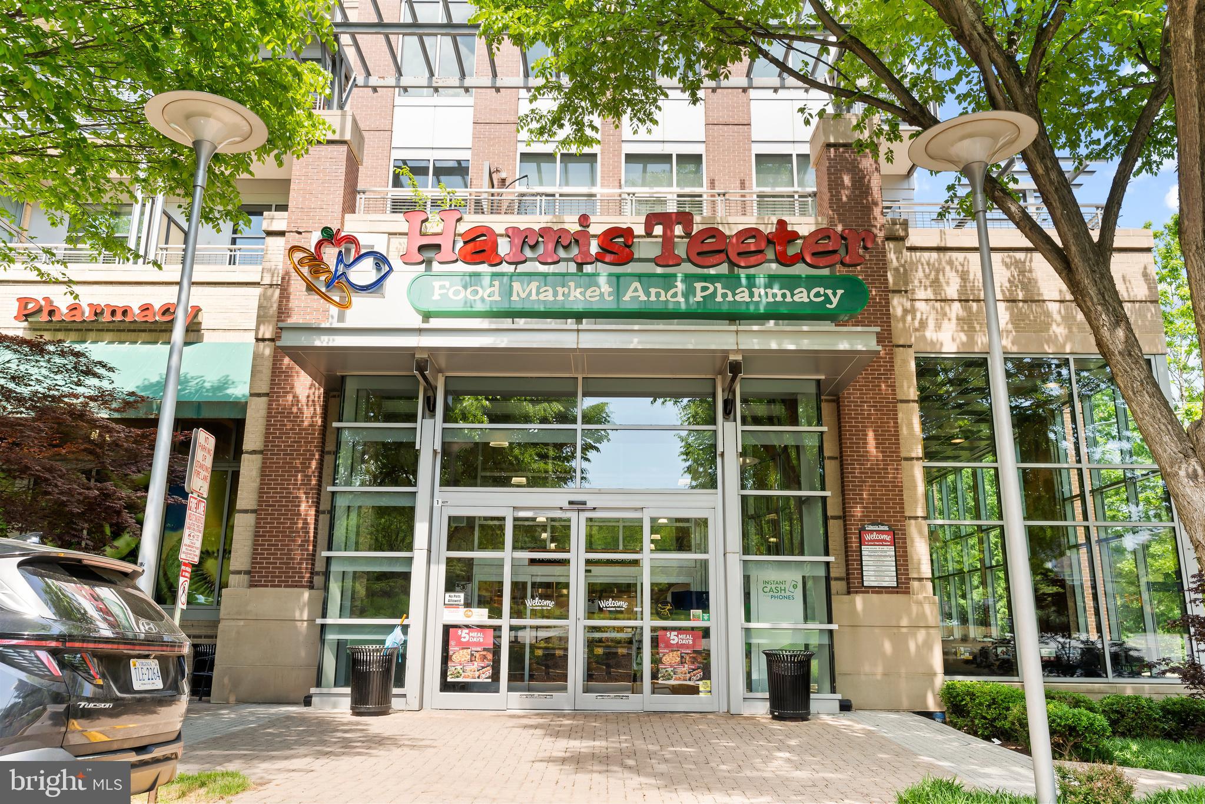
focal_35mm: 28
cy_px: 402
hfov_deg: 65.5
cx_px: 602
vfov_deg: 46.4
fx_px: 937
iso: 100
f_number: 8
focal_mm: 28
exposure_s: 1/20
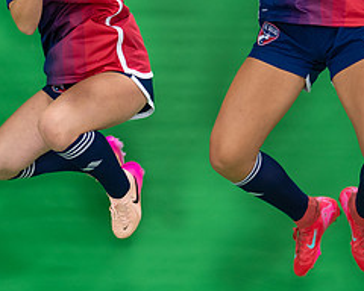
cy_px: 103
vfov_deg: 10.0
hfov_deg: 12.5
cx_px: 239
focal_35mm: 154
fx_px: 1659
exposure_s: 1/800
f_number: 1.2
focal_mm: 50
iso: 640
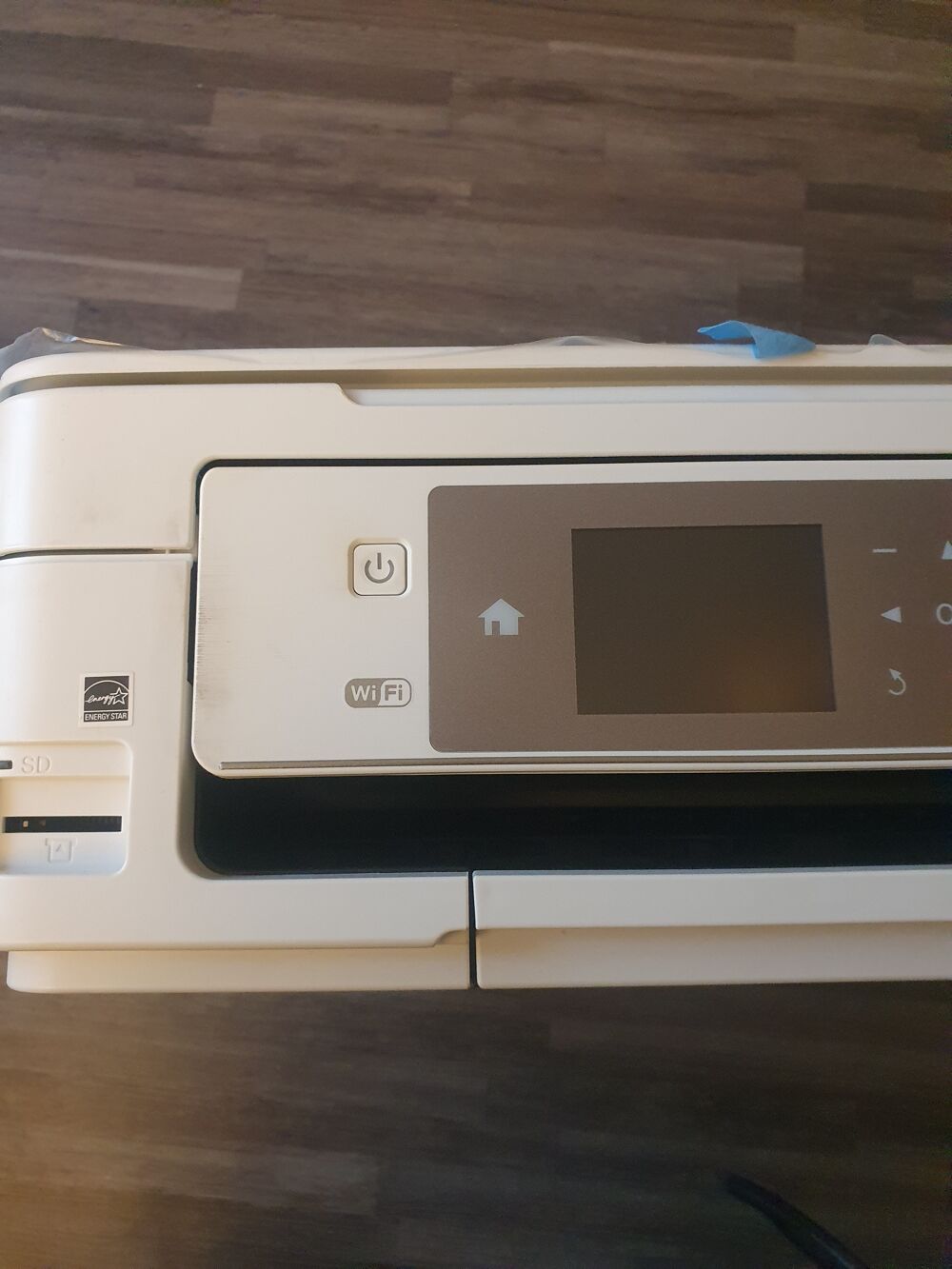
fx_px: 953
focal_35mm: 26
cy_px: 634
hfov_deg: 53.1
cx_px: 476
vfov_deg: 67.3
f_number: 2.4
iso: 640
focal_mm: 4.32
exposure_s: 1/50
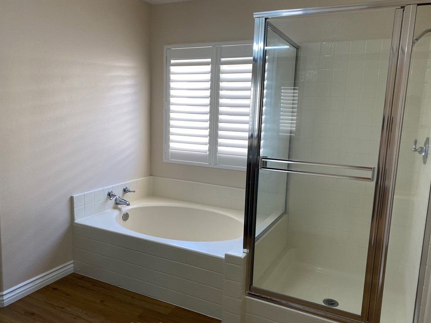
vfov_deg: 51.4
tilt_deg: -9.1
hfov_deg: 65.3
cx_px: 219
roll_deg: -3.5
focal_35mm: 27
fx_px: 336
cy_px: 165
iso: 64
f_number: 1.8
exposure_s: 1/120
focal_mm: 4.25
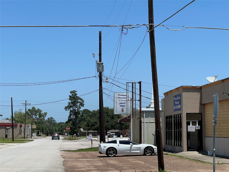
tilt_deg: +5.1
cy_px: 86
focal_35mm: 77
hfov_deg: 25.3
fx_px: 509
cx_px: 114
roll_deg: +0.8
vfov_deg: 19.1
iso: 32
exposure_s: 1/1130
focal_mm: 9
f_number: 2.8
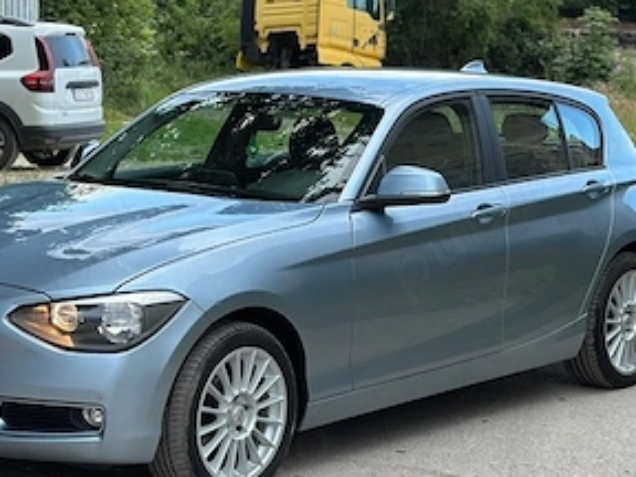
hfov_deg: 19.6
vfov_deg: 14.8
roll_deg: -1.6
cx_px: 276
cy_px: 197
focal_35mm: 100
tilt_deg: -4.9
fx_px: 1837
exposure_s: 1/230
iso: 80
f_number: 1.78
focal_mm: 6.86
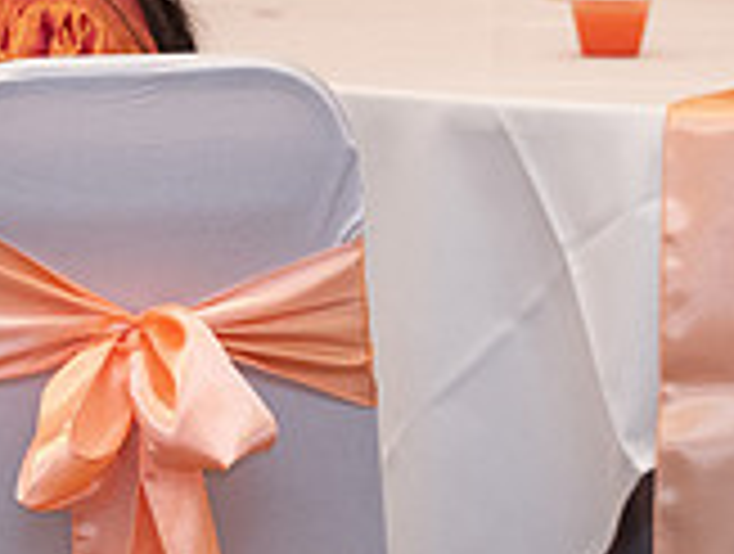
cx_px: -230
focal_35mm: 498
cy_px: 94
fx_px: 10583
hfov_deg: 4.0
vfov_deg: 3.0
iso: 1000
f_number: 3.5
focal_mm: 120
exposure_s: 1/160
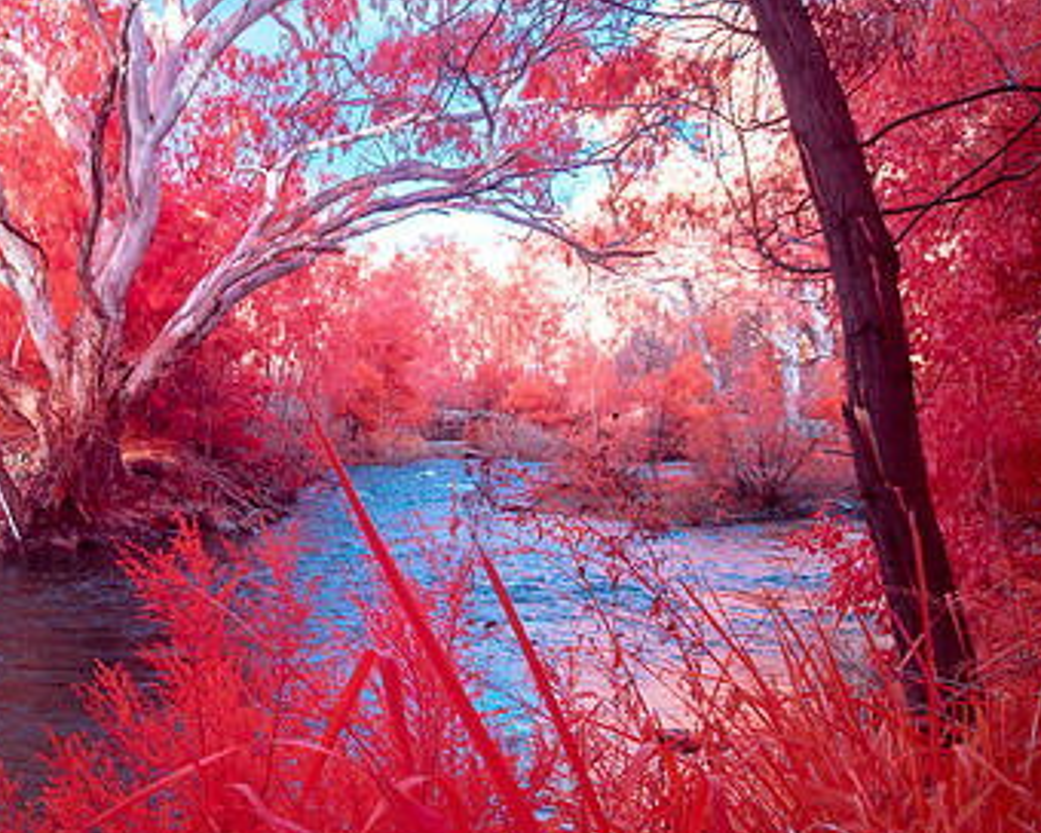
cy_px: 443
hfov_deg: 44.2
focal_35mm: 40
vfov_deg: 37.3
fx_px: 1232
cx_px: 254
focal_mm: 12
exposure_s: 1/40
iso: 200
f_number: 7.1
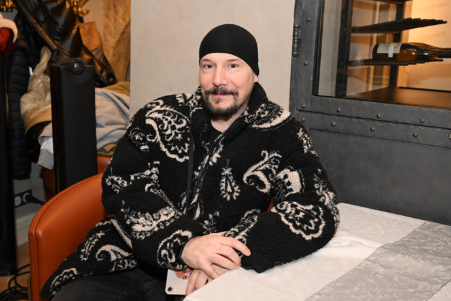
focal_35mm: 41
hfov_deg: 47.4
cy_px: 150
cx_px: 226
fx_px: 514
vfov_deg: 32.6
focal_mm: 41
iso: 2000
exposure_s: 1/125
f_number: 5
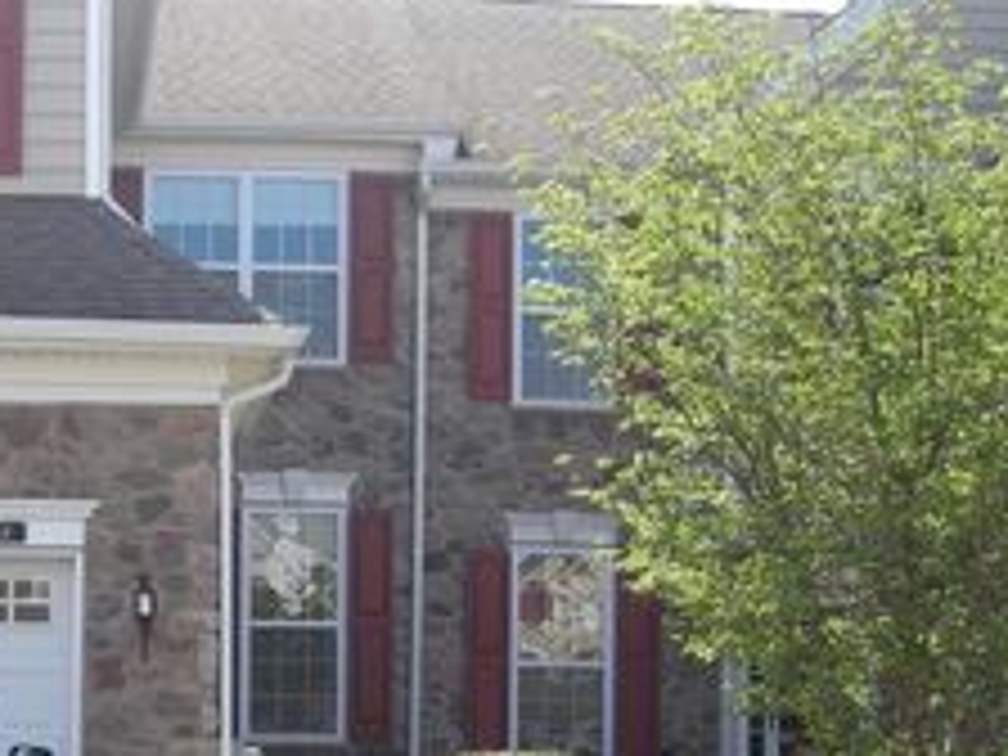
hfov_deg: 22.7
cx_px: 202
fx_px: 2475
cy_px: 668
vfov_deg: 17.1
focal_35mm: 85
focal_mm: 6.3
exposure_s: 1/256
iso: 50
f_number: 3.2
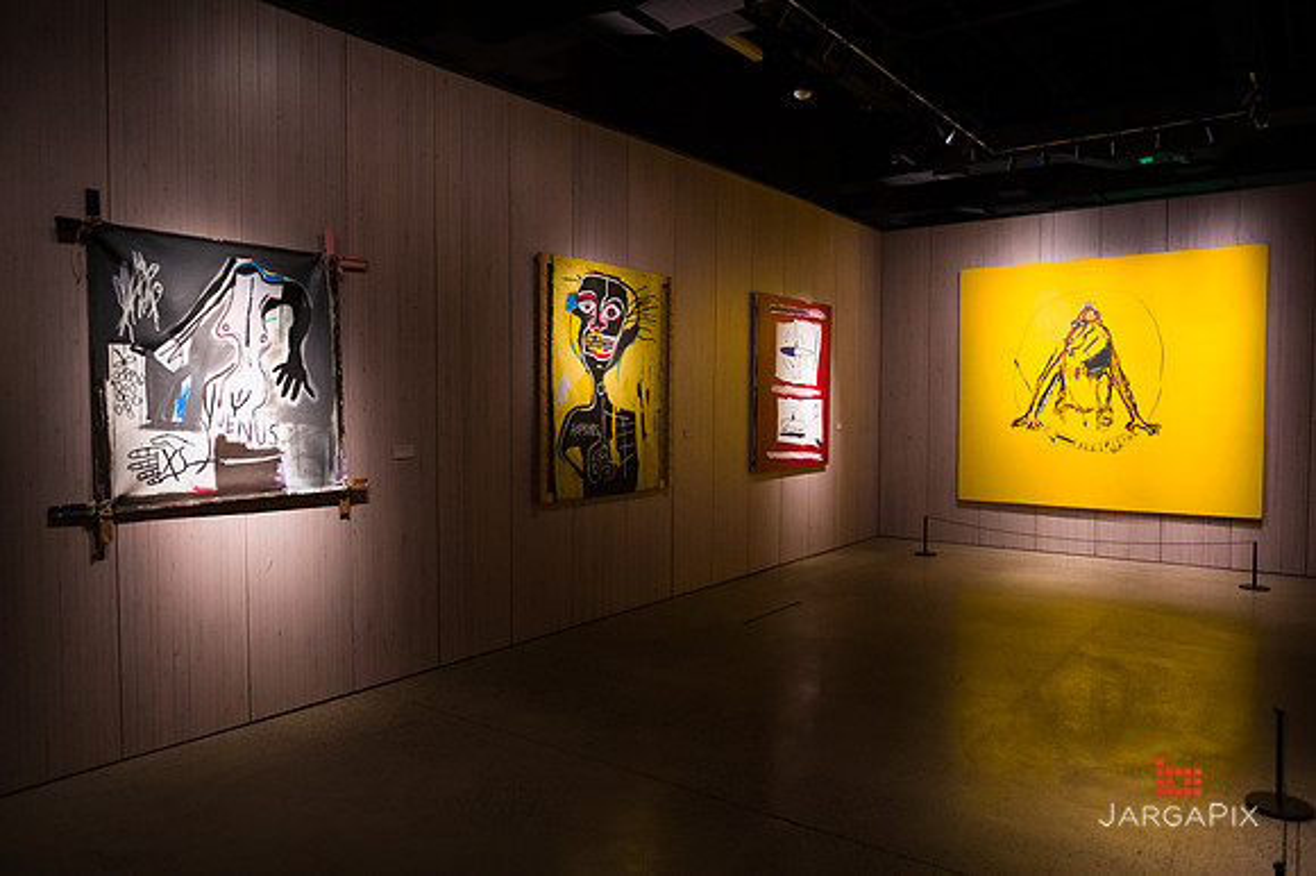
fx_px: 877
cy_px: 438
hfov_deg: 73.8
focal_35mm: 24
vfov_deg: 53.1
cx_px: 658
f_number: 3.2
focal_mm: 24
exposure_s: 1/800
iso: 3200
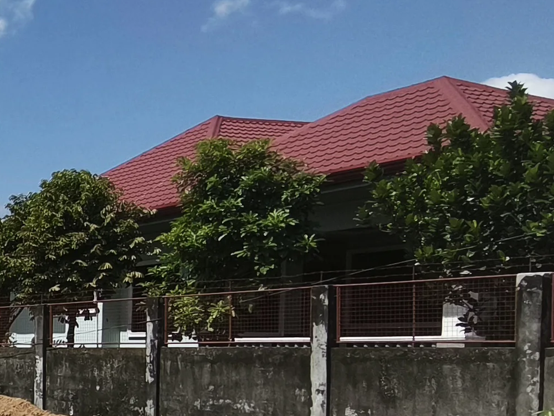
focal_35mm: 60
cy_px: 375
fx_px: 960
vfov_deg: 23.8
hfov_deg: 22.8
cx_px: -369
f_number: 2.2
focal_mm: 1.91
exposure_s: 1/1832
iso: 50
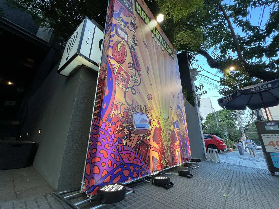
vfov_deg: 89.9
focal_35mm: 13
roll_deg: -2.2
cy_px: 104
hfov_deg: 106.2
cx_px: 140
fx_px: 105
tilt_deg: +21.0
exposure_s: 1/105
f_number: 1.8
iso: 100
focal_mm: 1.57
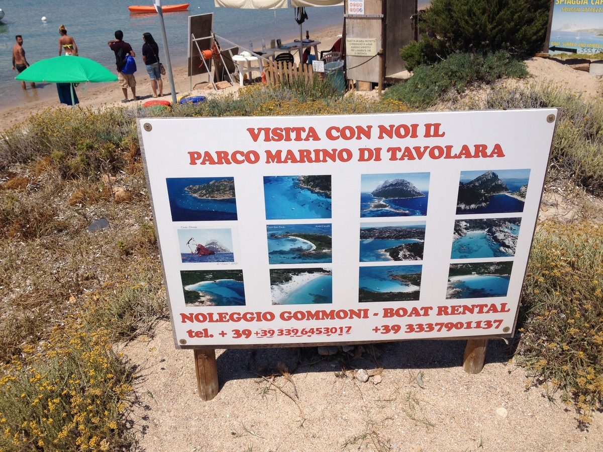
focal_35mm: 35
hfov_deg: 52.6
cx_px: 302
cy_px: 226
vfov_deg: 40.7
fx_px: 610
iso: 50
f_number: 2.4
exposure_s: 1/3247
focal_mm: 4.28
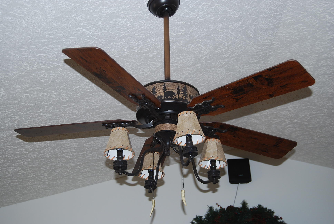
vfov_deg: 25.8
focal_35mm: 52
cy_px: 112
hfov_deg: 37.8
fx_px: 488
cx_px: 167
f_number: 4.8
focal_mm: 35
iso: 200
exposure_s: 1/60
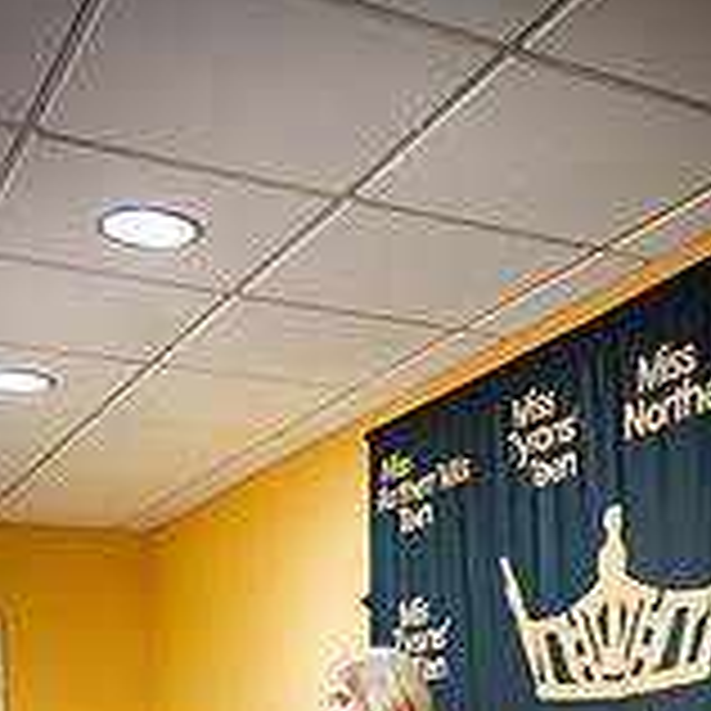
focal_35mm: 58
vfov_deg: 24.5
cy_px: 994
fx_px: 1348
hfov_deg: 29.4
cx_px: 454
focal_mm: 24
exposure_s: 1/125
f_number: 2.8
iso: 1600
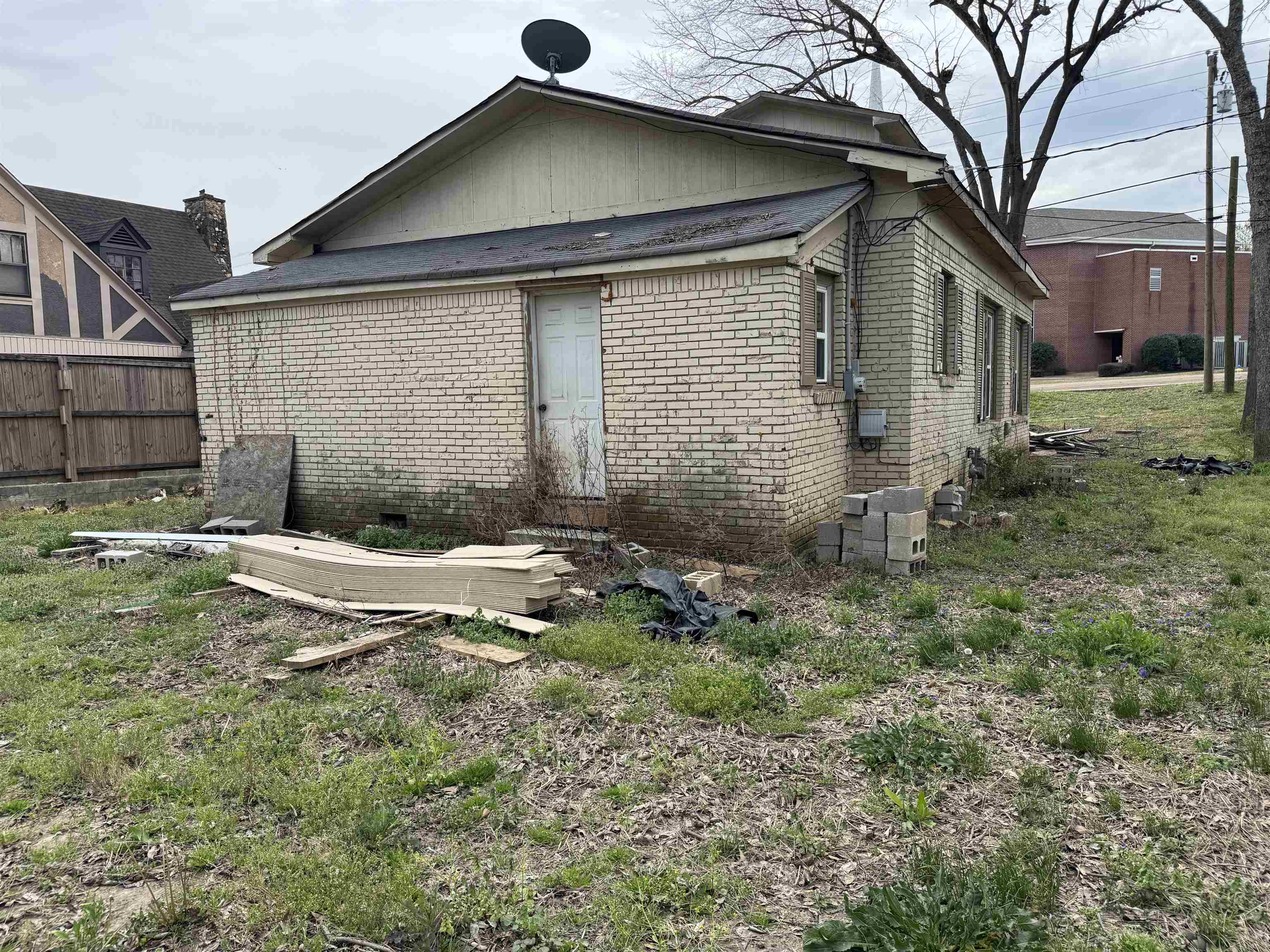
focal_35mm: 24
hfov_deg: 71.6
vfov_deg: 56.8
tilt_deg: -5.7
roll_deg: +0.9
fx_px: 881
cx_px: 635
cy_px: 476
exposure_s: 1/1818
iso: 80
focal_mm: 6.76
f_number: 1.78
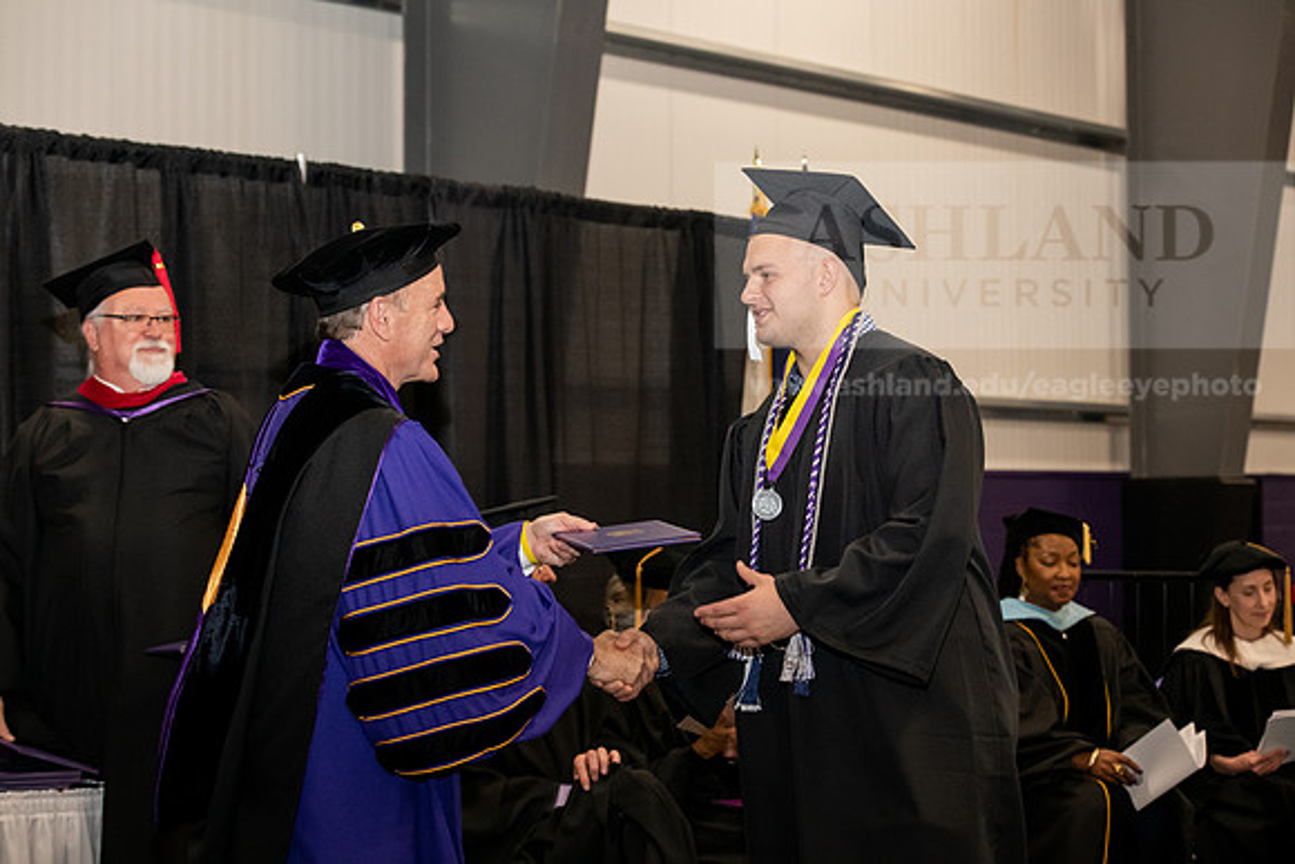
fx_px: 2519
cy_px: 432
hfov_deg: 28.8
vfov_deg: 19.5
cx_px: 648
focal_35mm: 70
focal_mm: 70
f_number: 5.6
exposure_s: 1/200
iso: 2500
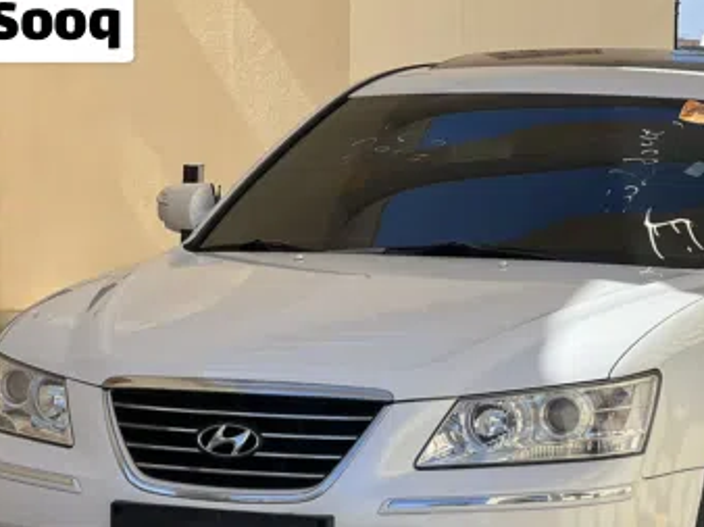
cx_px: 448
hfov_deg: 13.5
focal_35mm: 146
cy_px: 362
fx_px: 2967
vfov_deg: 10.1
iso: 32
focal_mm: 9
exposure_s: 1/681
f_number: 2.8
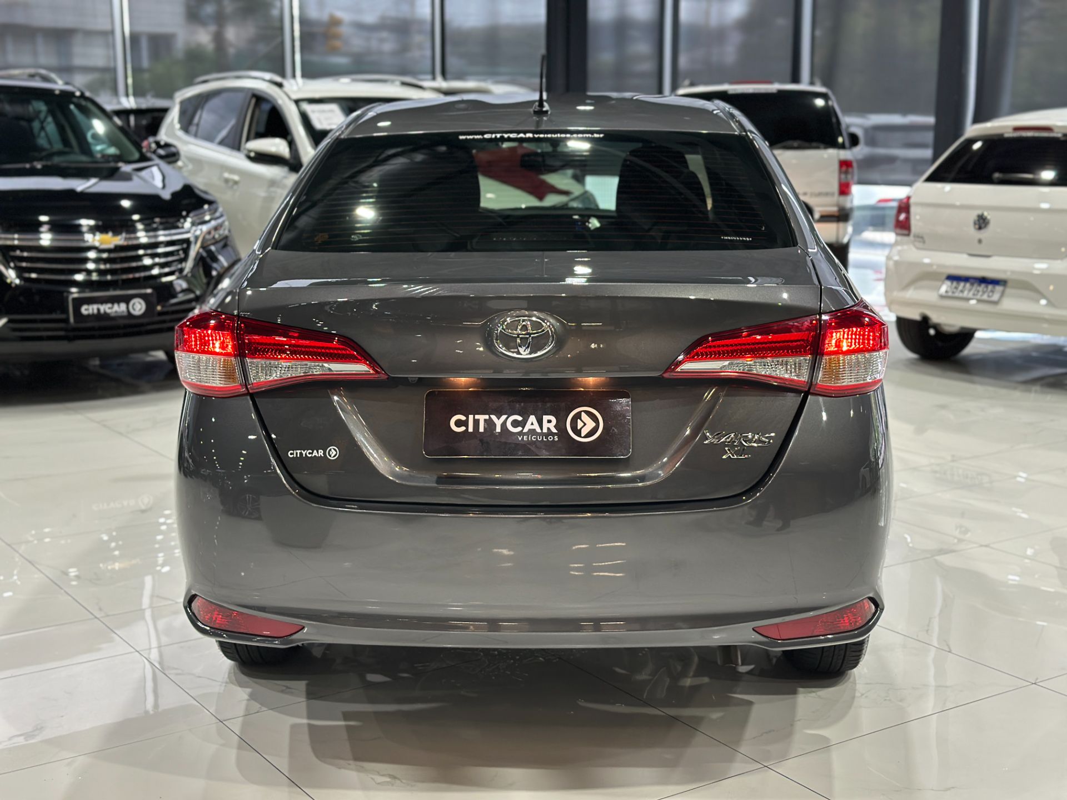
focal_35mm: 48
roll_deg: -0.3
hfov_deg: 39.7
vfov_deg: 30.3
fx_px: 1480
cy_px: 400
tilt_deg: -11.1
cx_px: 534
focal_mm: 6.86
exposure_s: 1/60
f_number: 1.78
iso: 160
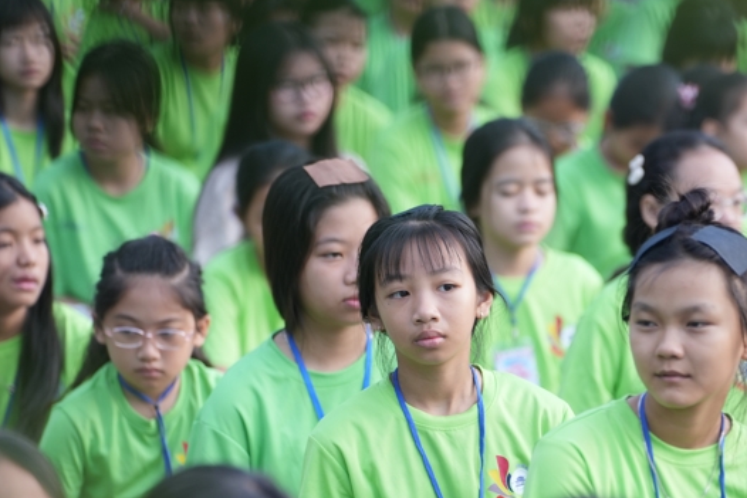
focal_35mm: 278
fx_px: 5770
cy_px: 448
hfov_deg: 7.4
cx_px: 468
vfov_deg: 4.9
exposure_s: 1/125
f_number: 2.8
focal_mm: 150
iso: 320
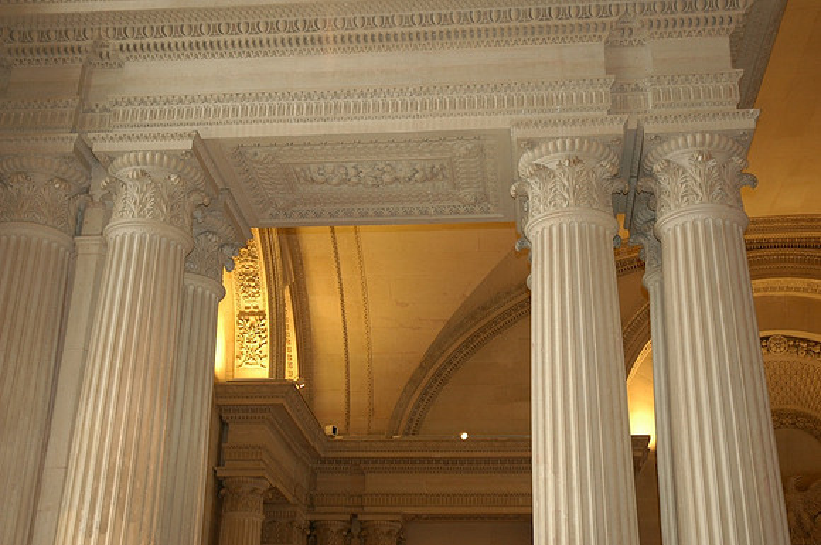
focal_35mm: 46
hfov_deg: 42.4
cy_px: 272
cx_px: 410
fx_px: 1059
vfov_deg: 28.9
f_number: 4
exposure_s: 1/20
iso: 400
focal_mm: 31
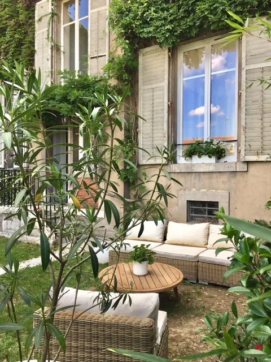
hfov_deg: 48.2
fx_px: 303
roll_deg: -1.8
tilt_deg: -0.6
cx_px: 136
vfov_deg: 61.7
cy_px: 181
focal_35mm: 29
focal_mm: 4.15
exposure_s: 1/203
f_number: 2.2
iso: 25
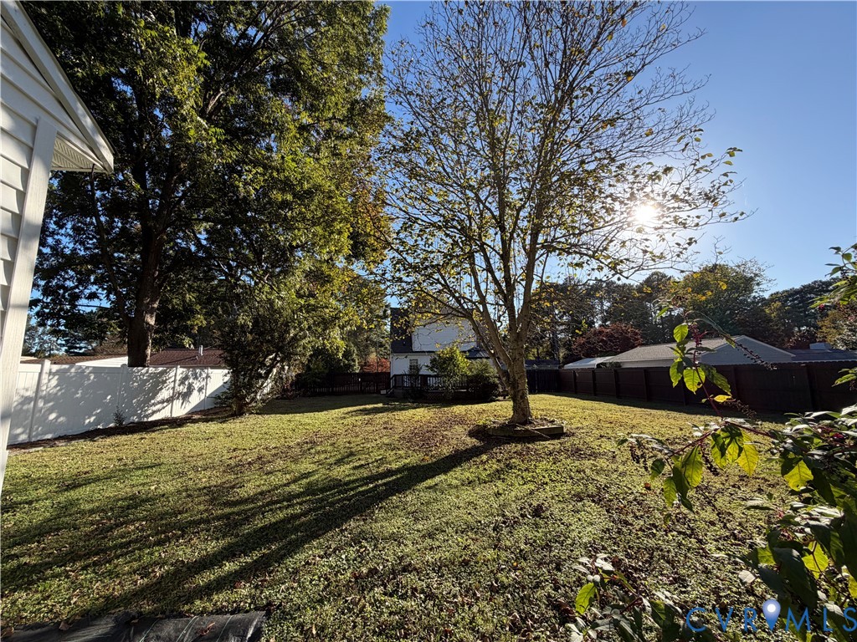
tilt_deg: +8.5
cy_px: 321
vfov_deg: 85.7
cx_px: 428
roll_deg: +1.2
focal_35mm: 14
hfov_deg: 102.1
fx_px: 347
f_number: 2.2
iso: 40
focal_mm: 2.22
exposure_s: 1/734
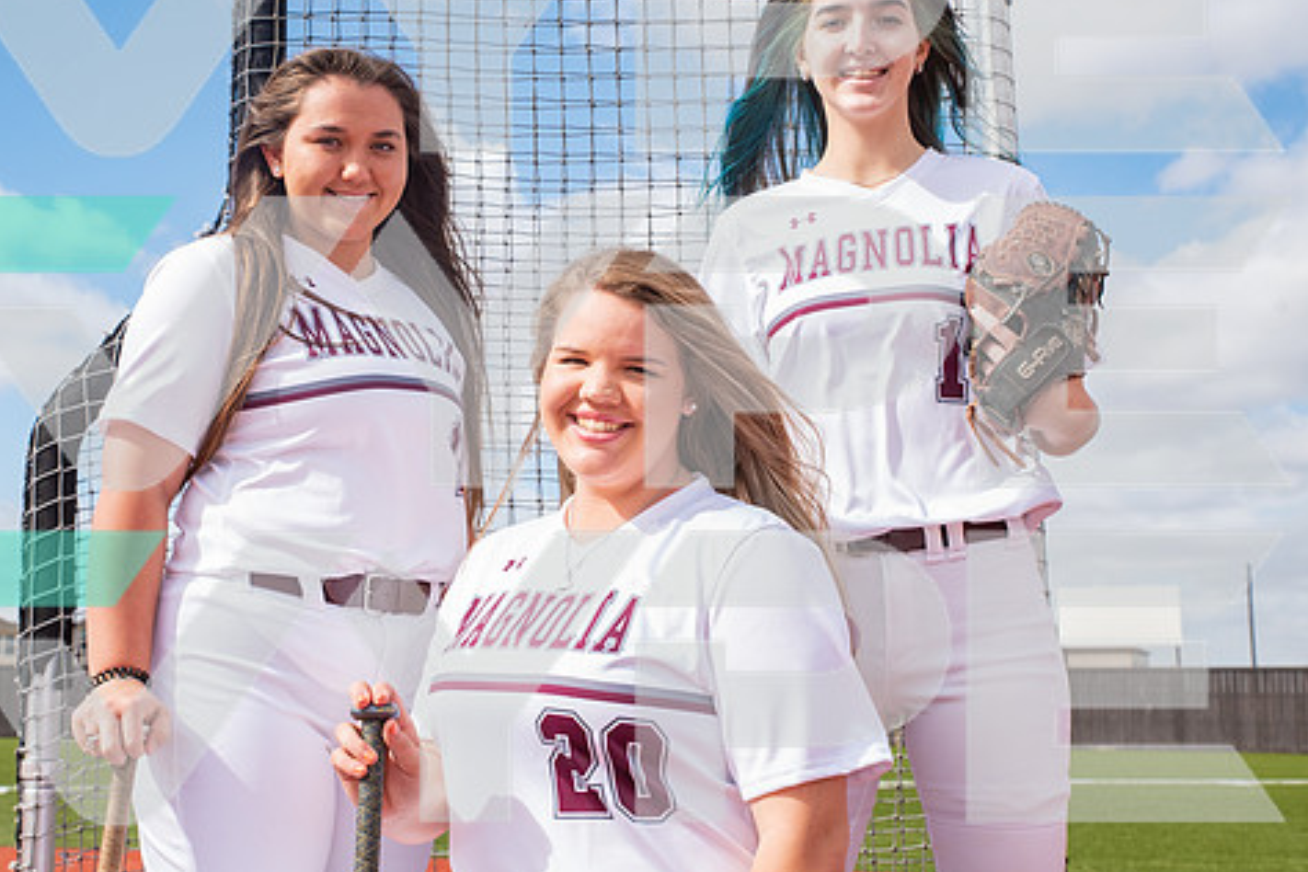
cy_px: 344
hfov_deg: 40.3
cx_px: 591
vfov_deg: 27.5
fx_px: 1780
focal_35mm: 49
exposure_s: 1/1000
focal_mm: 40
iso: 500
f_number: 7.1
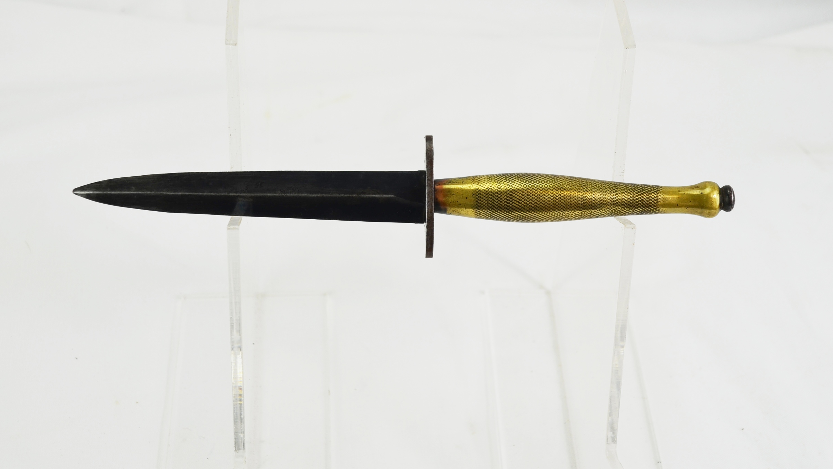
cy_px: 188
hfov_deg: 34.4
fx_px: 1347
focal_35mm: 61
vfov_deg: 19.7
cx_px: 420
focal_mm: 38
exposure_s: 1/160
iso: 200
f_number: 6.3
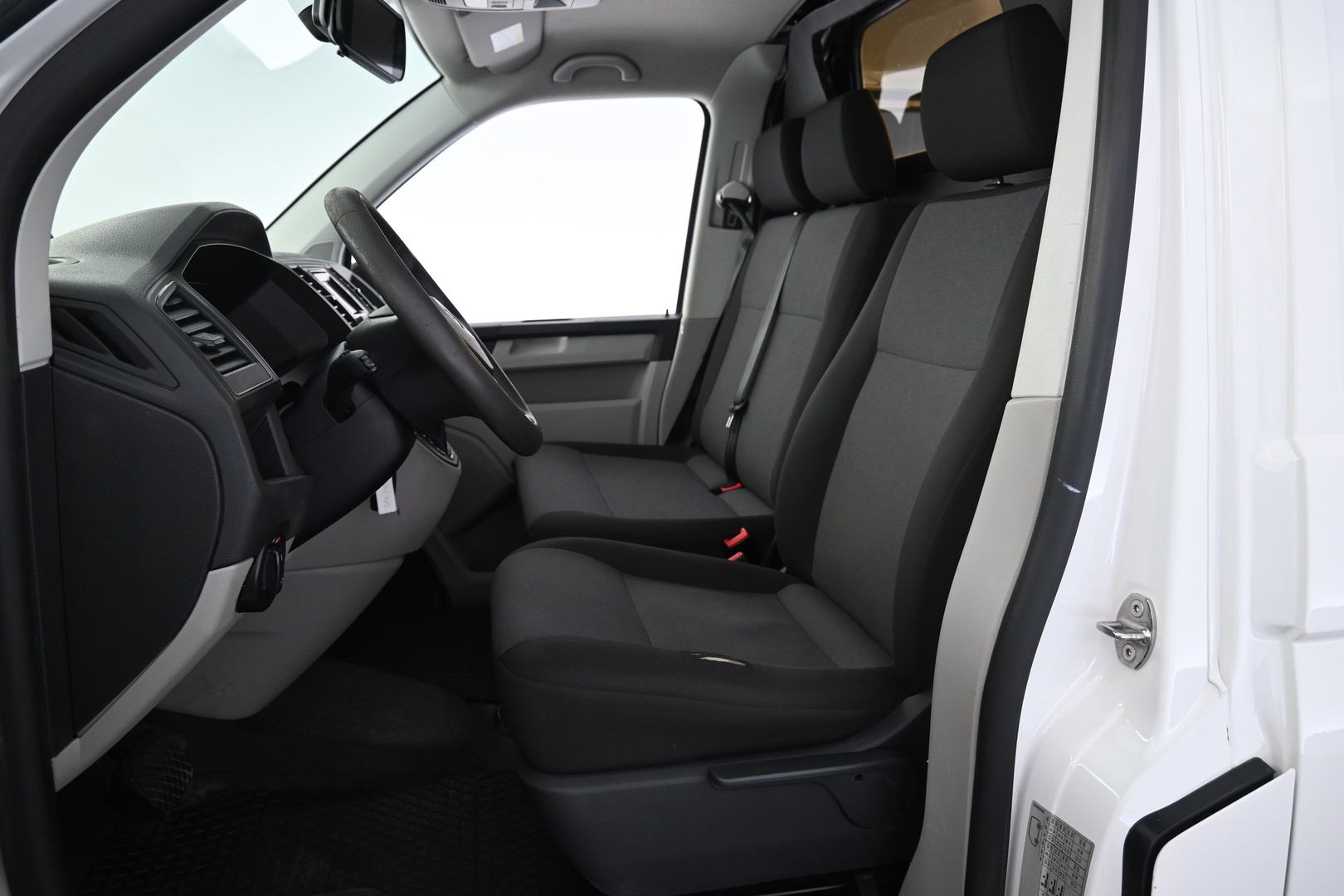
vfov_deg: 53.1
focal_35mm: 24
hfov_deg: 73.7
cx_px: 672
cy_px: 448
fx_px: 896
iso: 720
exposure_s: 1/25
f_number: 3.5
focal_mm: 16
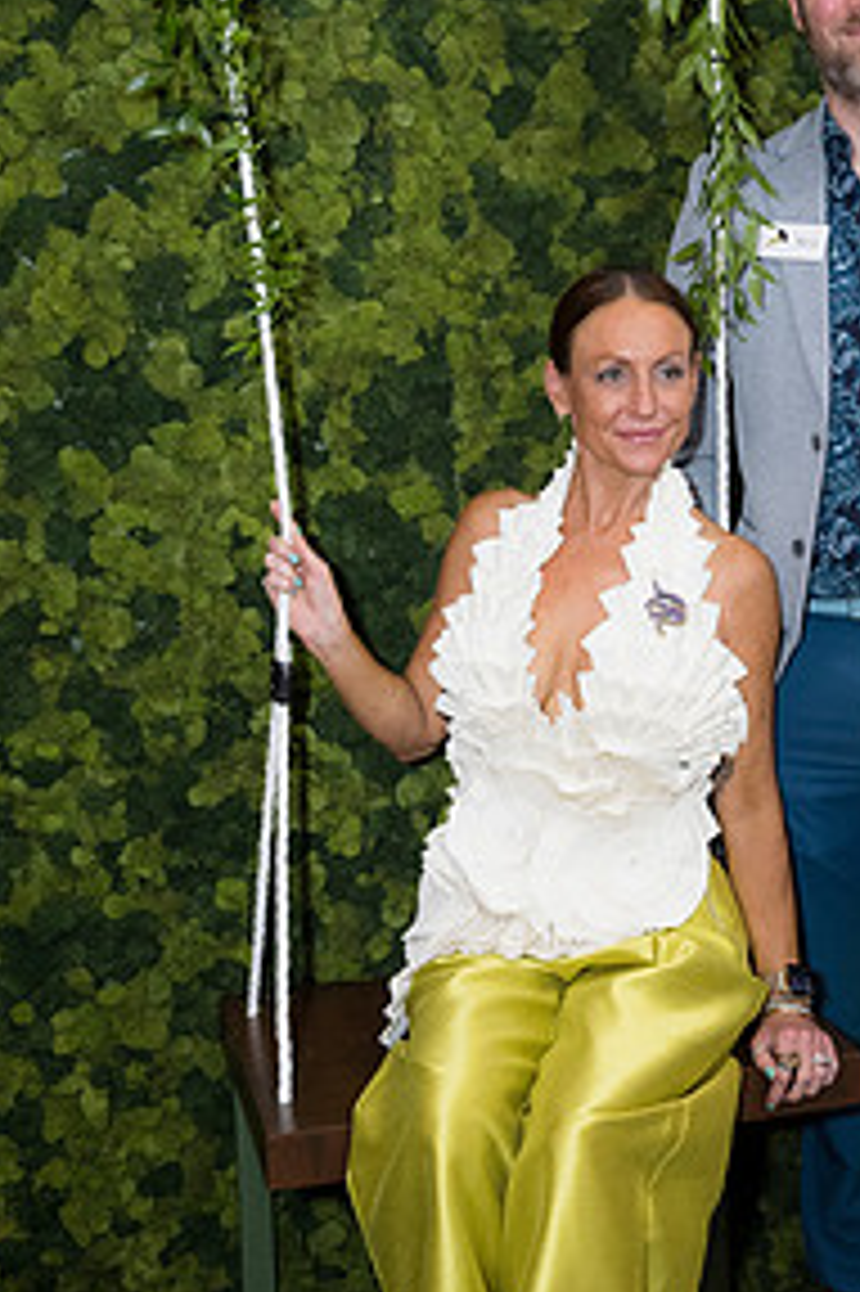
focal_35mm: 47
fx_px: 1686
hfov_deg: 28.4
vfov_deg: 41.9
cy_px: 671
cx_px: 585
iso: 800
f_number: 4.5
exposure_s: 1/100
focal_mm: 30
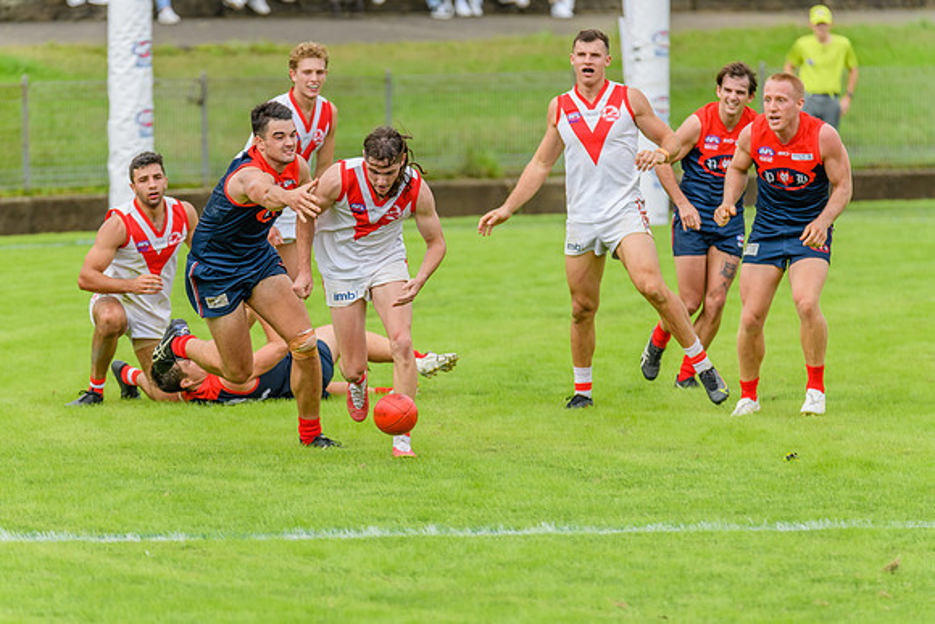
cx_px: 442
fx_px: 10411
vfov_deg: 3.4
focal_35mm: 401
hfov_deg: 5.1
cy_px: 329
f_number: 8
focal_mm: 380
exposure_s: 1/1600
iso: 800
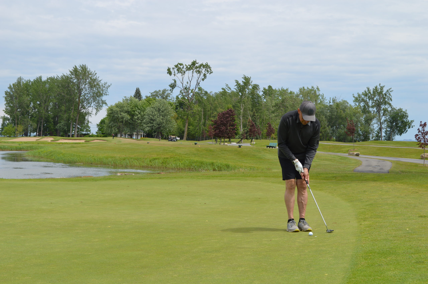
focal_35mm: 60
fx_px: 713
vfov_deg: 22.6
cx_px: 214
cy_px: 142
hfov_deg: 33.4
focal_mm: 40
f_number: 8
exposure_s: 1/250
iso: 100
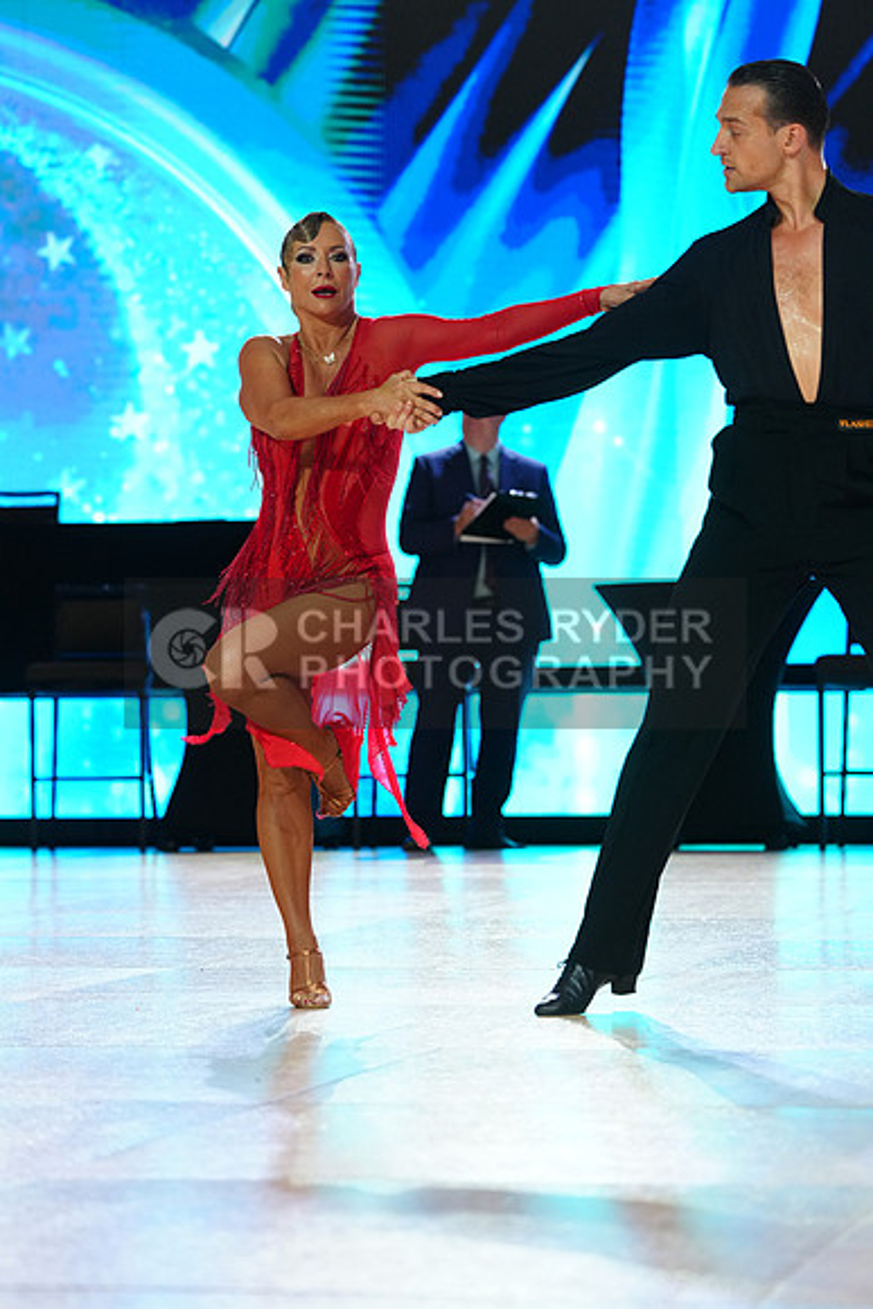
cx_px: 436
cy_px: 654
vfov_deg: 15.8
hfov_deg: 10.6
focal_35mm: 130
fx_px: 4726
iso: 2500
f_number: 4
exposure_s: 1/320
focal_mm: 130
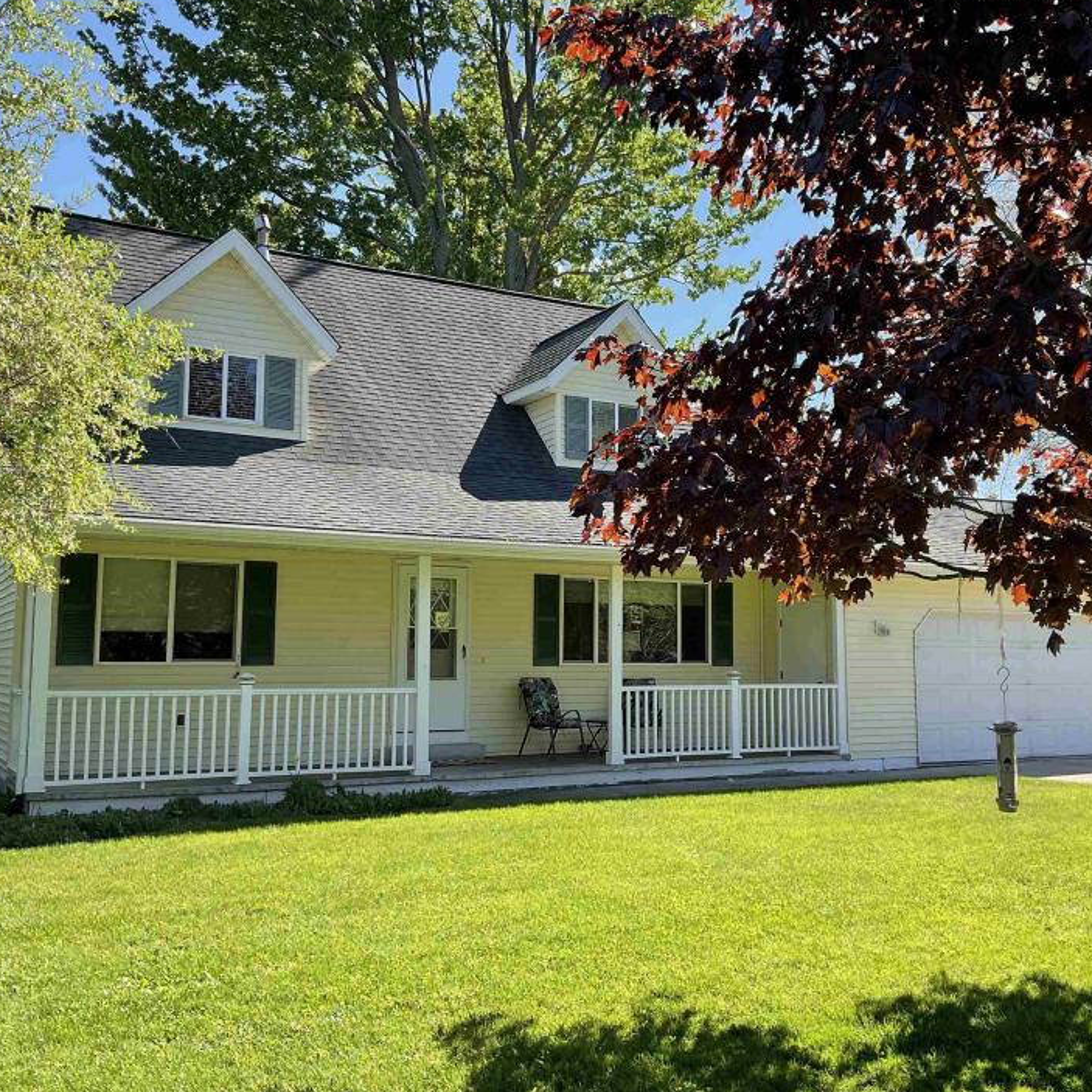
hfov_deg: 47.1
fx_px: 1249
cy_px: 536
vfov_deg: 47.2
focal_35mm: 35
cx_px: 626
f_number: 1.8
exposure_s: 1/599
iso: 16
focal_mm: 3
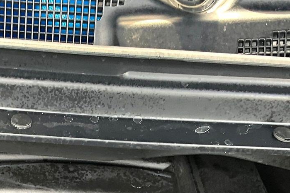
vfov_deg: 18.5
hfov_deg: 28.6
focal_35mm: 69
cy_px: 241
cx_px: 58
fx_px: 556
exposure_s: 1/61
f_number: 1.8
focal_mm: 3
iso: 64
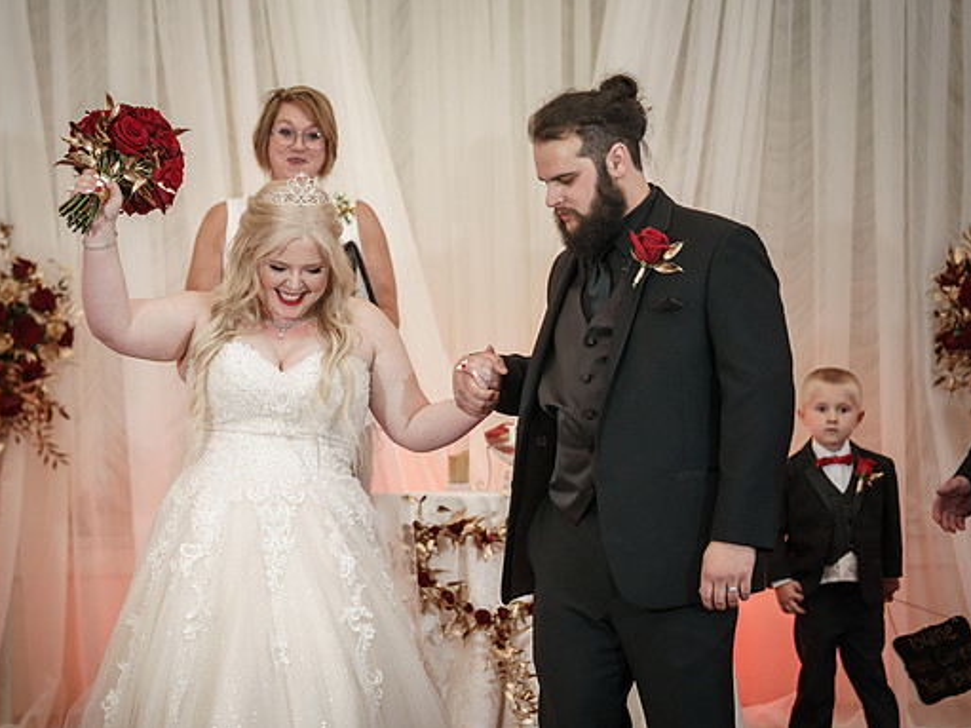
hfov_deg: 15.2
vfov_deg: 11.4
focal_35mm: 130
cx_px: 443
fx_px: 3646
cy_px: 362
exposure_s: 1/100
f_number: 4
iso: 2000
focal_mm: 118
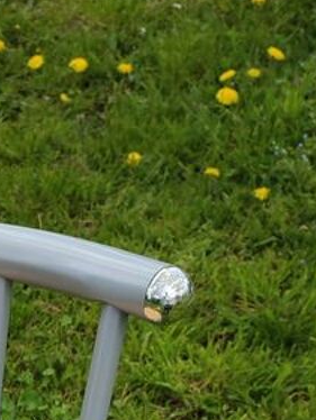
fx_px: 1082
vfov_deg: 18.0
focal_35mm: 89
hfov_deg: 15.5
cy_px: 733
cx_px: -137
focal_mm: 6.04
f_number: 1.9
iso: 50
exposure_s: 1/325
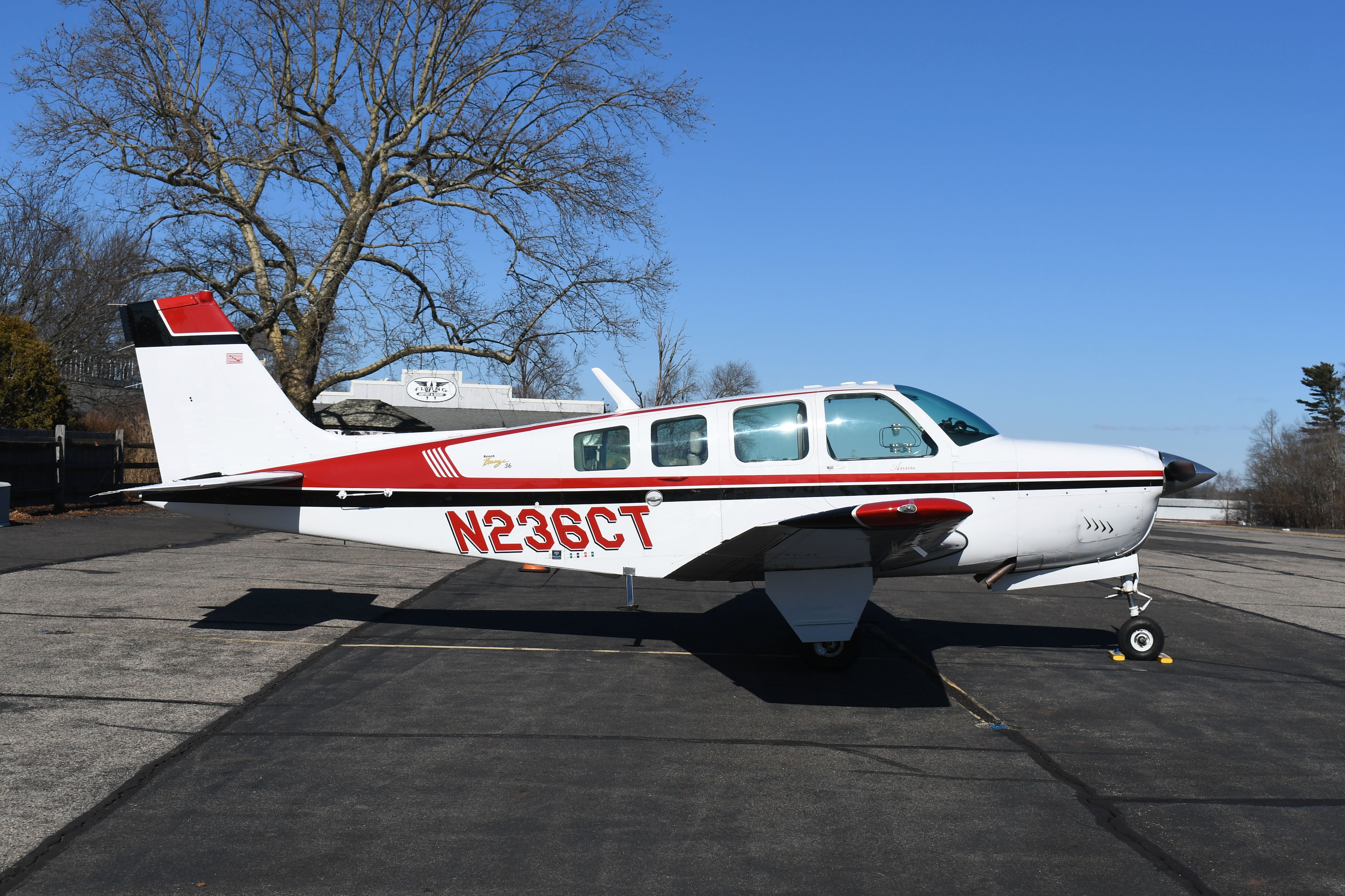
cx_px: 672
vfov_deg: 26.5
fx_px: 1905
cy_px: 448
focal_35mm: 51
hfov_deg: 38.9
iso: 160
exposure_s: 1/1000
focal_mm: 34
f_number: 9
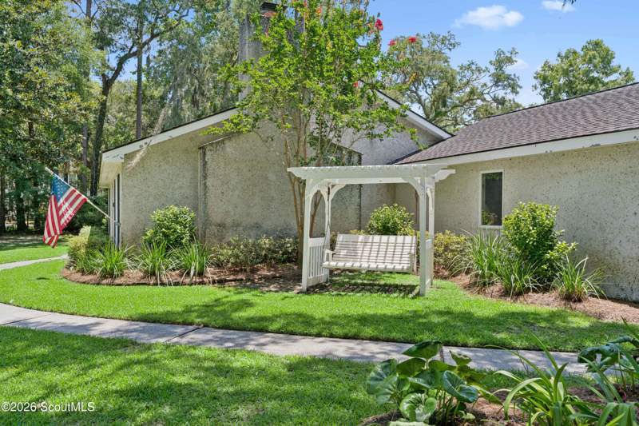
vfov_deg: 46.4
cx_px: 320
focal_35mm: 28
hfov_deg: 65.5
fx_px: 497
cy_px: 213
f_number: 8
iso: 250
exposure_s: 1/250
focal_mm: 28
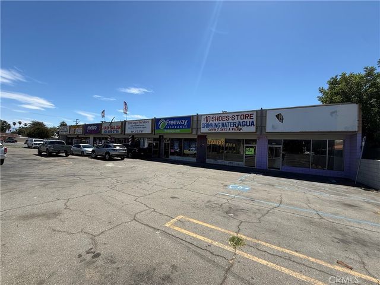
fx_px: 154
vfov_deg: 85.7
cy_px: 142
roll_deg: -3.7
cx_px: 190
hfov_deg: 102.1
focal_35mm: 14
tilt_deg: +1.6
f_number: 2.2
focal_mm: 2.22
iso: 50
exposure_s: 1/1961
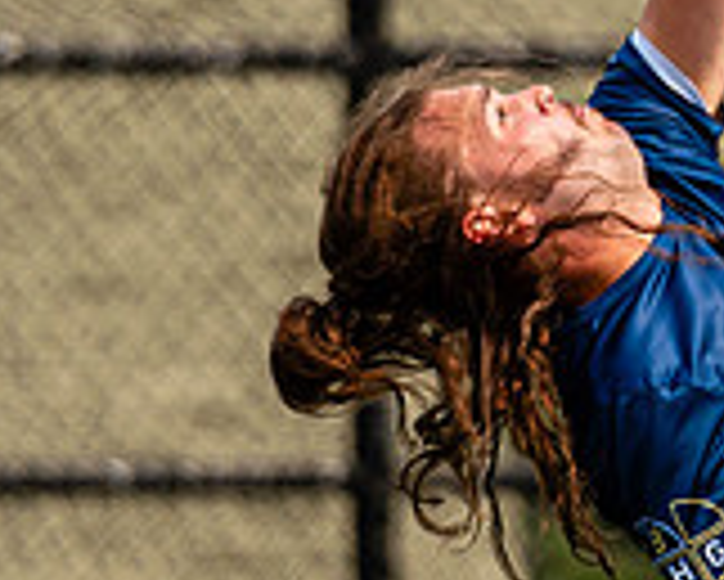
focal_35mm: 1776
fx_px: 38078
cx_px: 1353
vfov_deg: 0.9
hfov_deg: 1.1
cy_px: 229
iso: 100
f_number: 3.2
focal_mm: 200
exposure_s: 1/1600
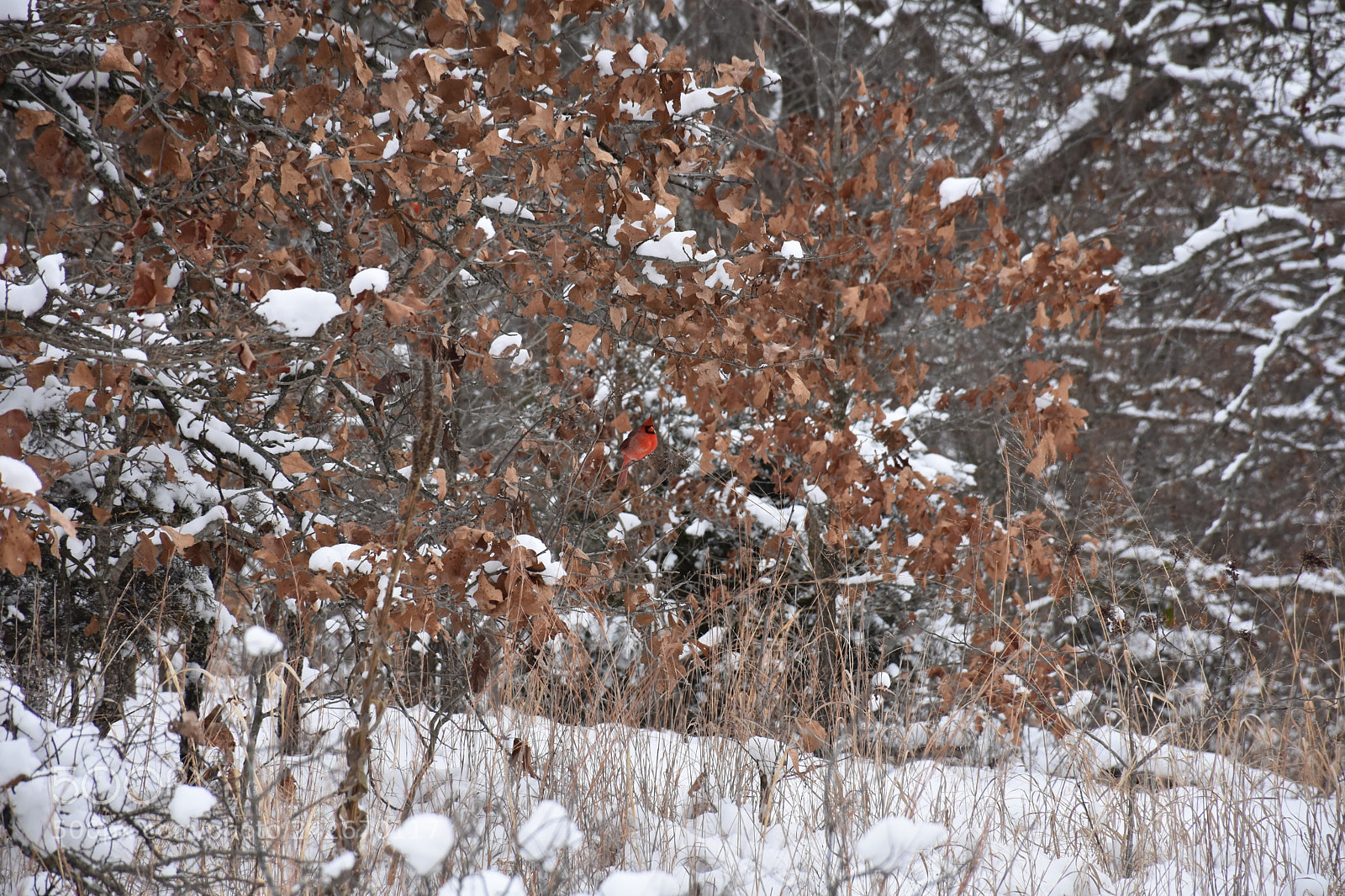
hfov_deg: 9.8
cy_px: 448
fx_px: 7844
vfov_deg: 6.5
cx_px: 672
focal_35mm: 210
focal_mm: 140
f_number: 8
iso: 800
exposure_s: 1/1000
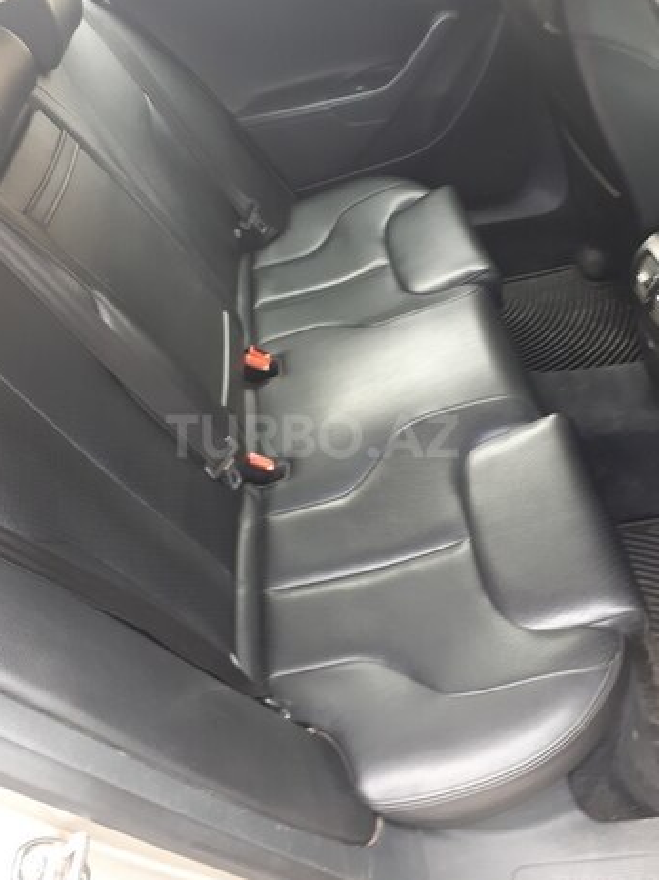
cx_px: 312
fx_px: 737
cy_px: 436
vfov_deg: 61.7
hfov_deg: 48.2
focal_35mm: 29
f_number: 1.9
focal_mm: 3.6
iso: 100
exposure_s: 1/33
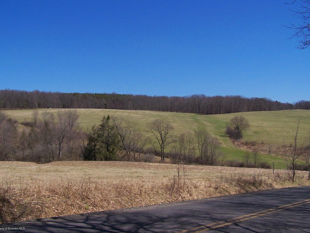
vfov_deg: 34.3
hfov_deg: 44.8
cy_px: 108
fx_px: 376
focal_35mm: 42
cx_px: 155
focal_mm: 6.3
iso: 80
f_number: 4
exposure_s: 1/1000
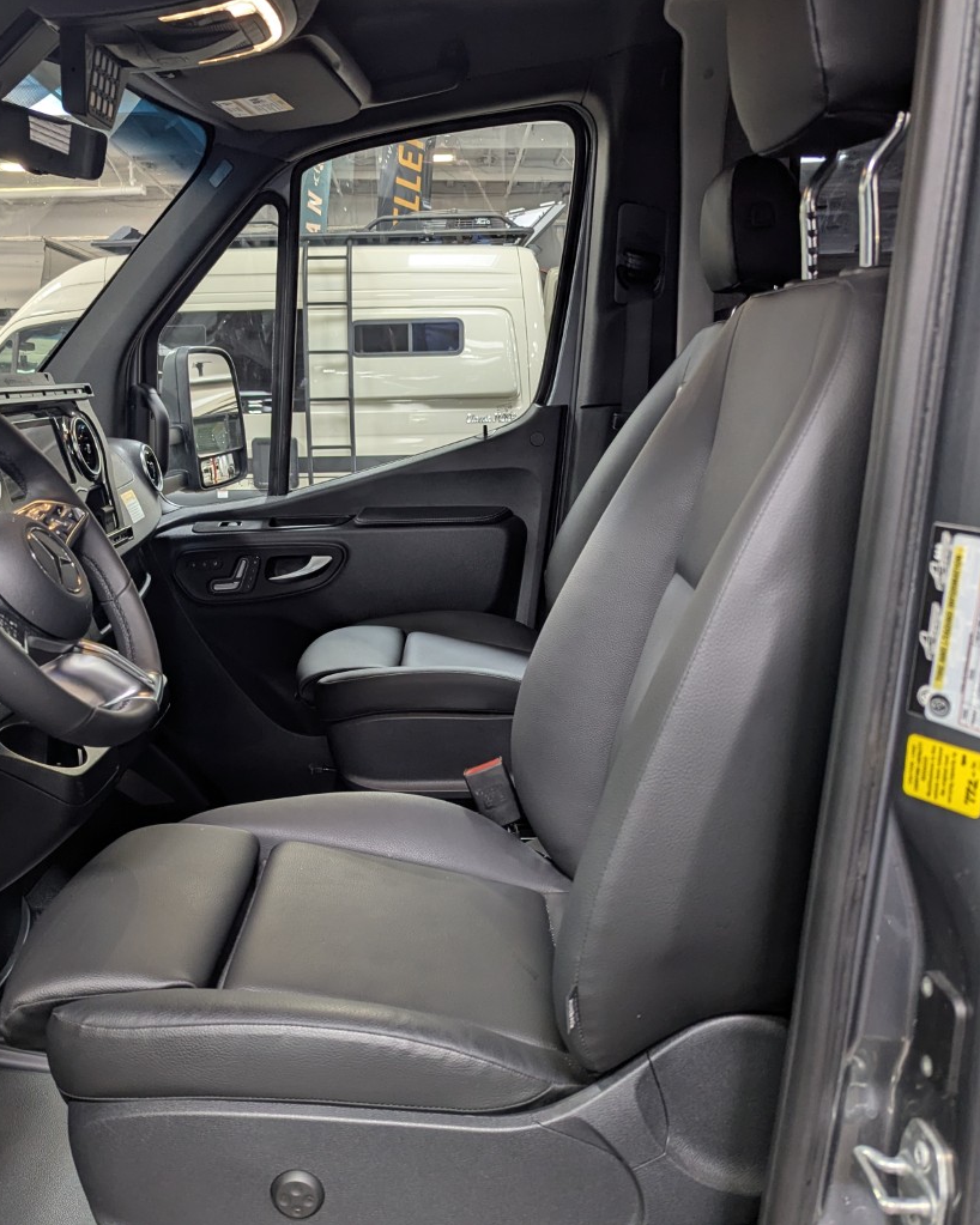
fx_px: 1161
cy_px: 605
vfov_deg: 55.7
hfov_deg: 45.6
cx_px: 398
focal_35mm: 32
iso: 182
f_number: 1.85
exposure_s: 1/70
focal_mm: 6.81
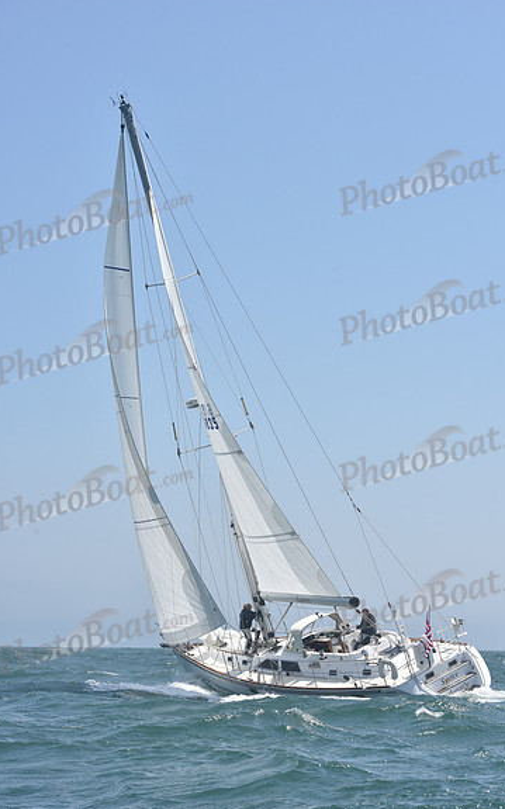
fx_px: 1587
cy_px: 402
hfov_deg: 18.1
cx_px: 267
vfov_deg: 28.6
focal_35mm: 72
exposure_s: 1/1000
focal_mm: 70
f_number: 10
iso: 320
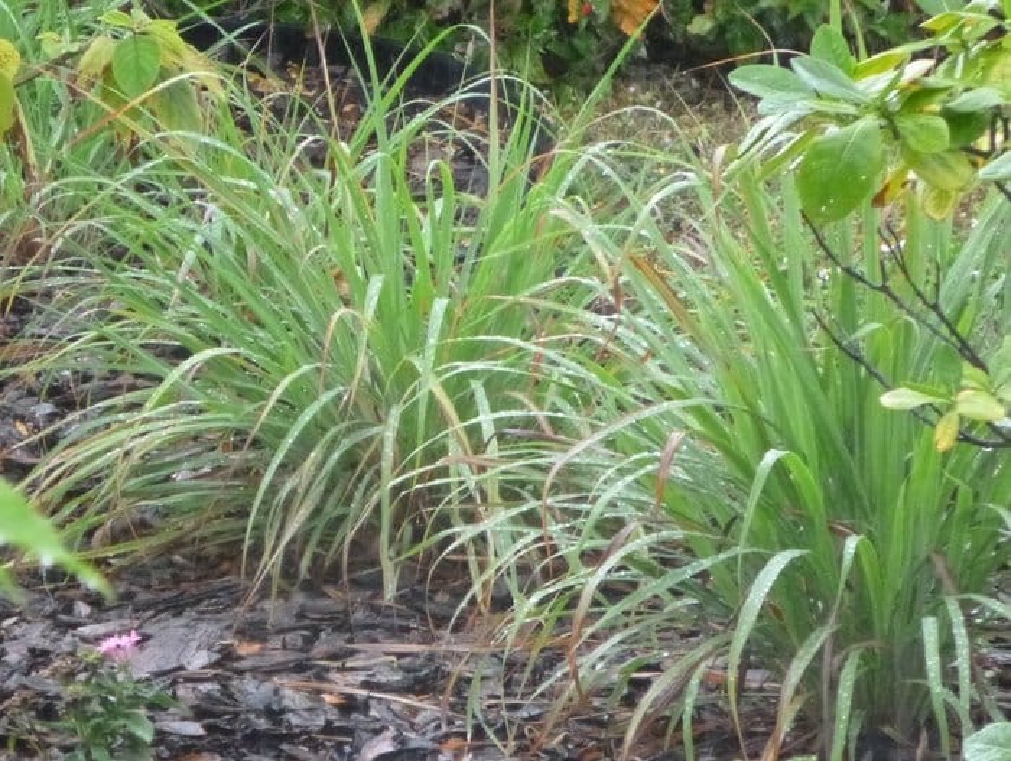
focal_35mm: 250
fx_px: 7312
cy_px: 380
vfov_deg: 6.0
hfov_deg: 7.9
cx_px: 506
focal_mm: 45
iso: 800
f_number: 5.9
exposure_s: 1/80
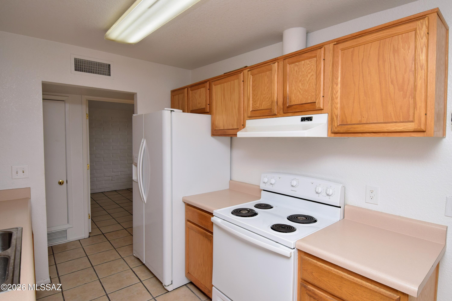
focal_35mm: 18
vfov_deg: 67.4
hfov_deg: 90.0
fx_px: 226
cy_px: 150
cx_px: 226
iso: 400
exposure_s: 1/50
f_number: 9
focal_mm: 12
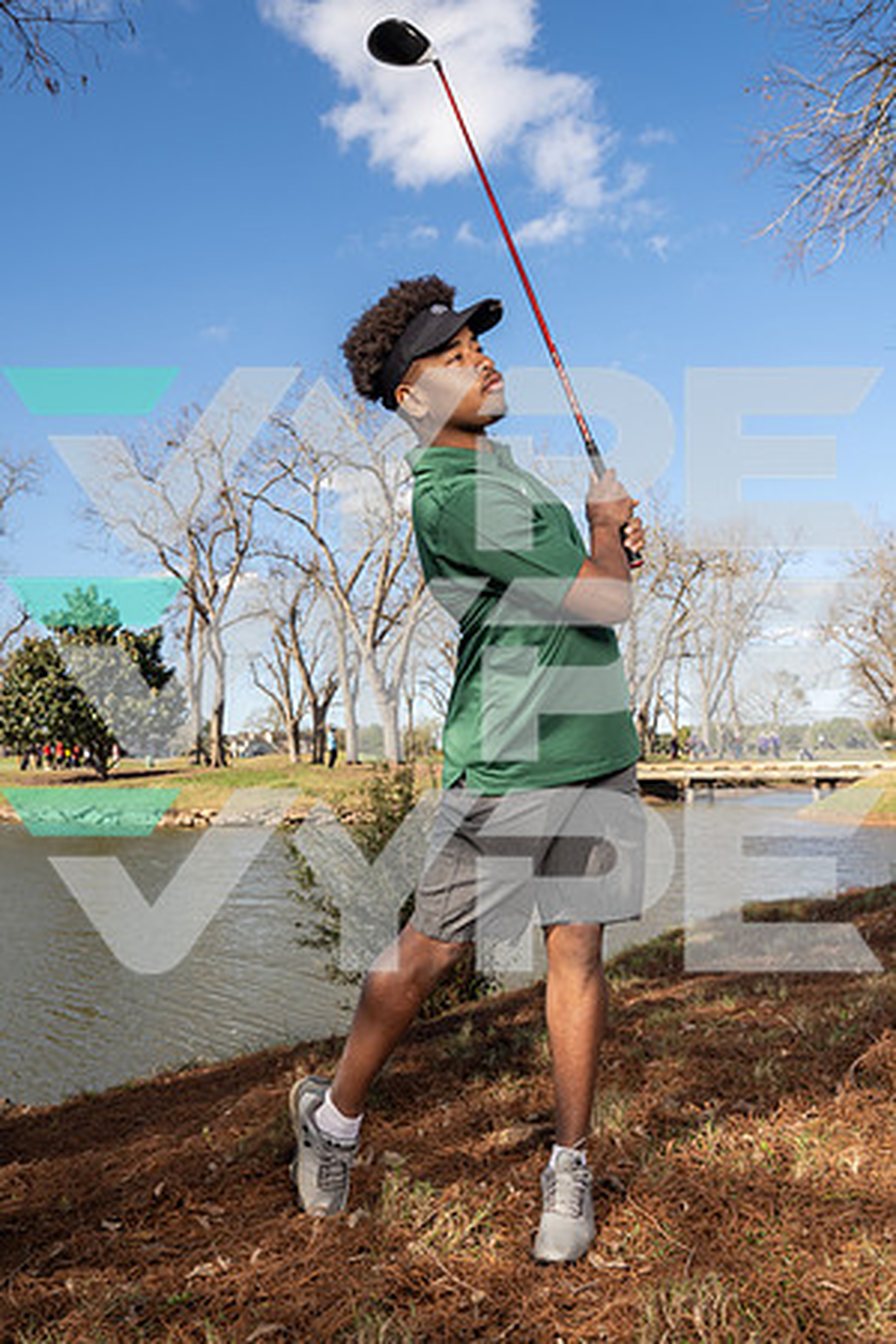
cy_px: 672
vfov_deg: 60.3
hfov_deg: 42.3
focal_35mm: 31
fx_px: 1157
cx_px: 448
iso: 125
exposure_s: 1/250
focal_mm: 31
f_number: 8
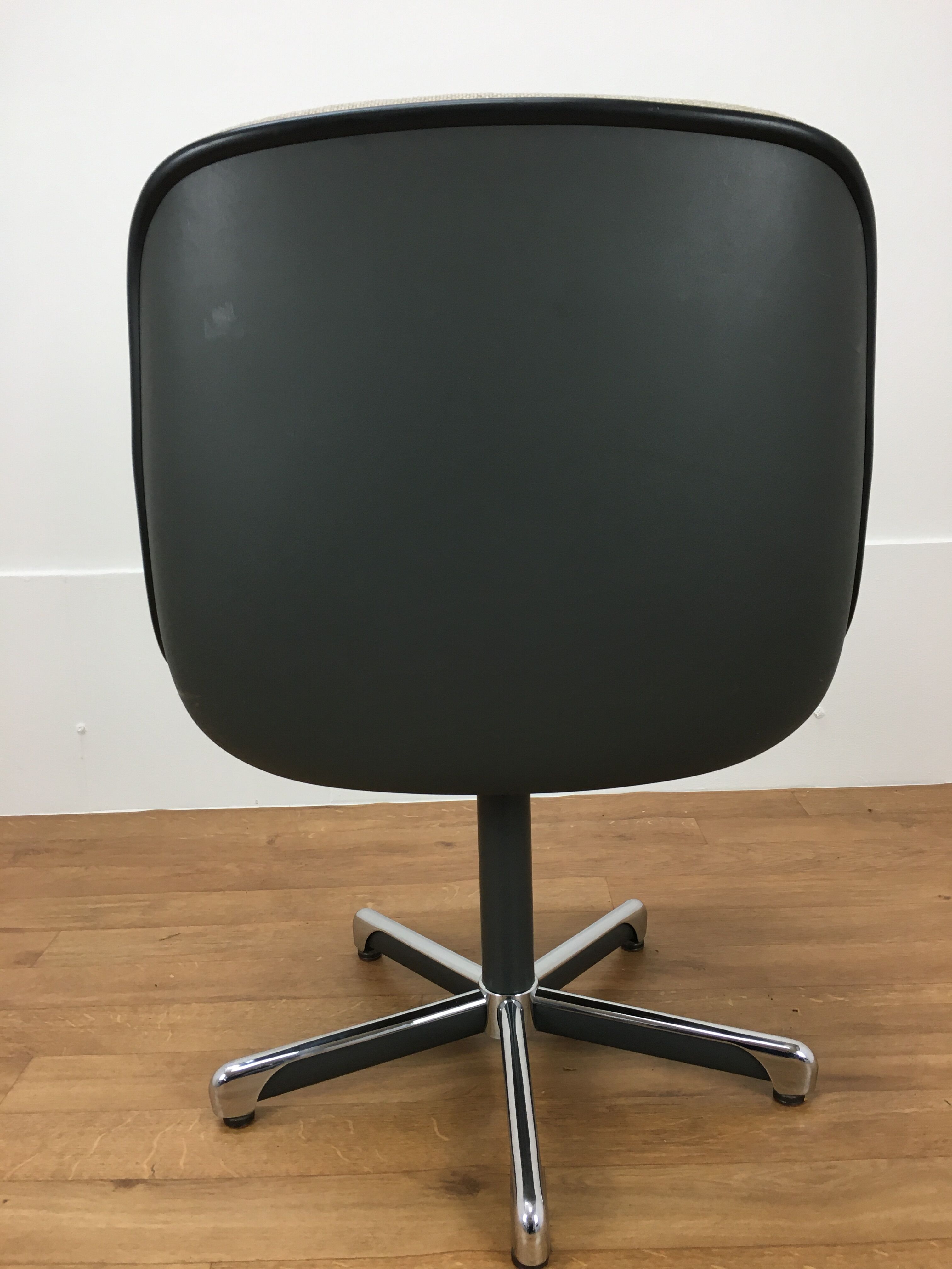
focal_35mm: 29
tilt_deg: -12.4
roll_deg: +2.3
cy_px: 634
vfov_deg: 61.7
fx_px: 1063
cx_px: 476
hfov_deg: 48.2
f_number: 2.2
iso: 40
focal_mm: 4.15
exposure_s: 1/33
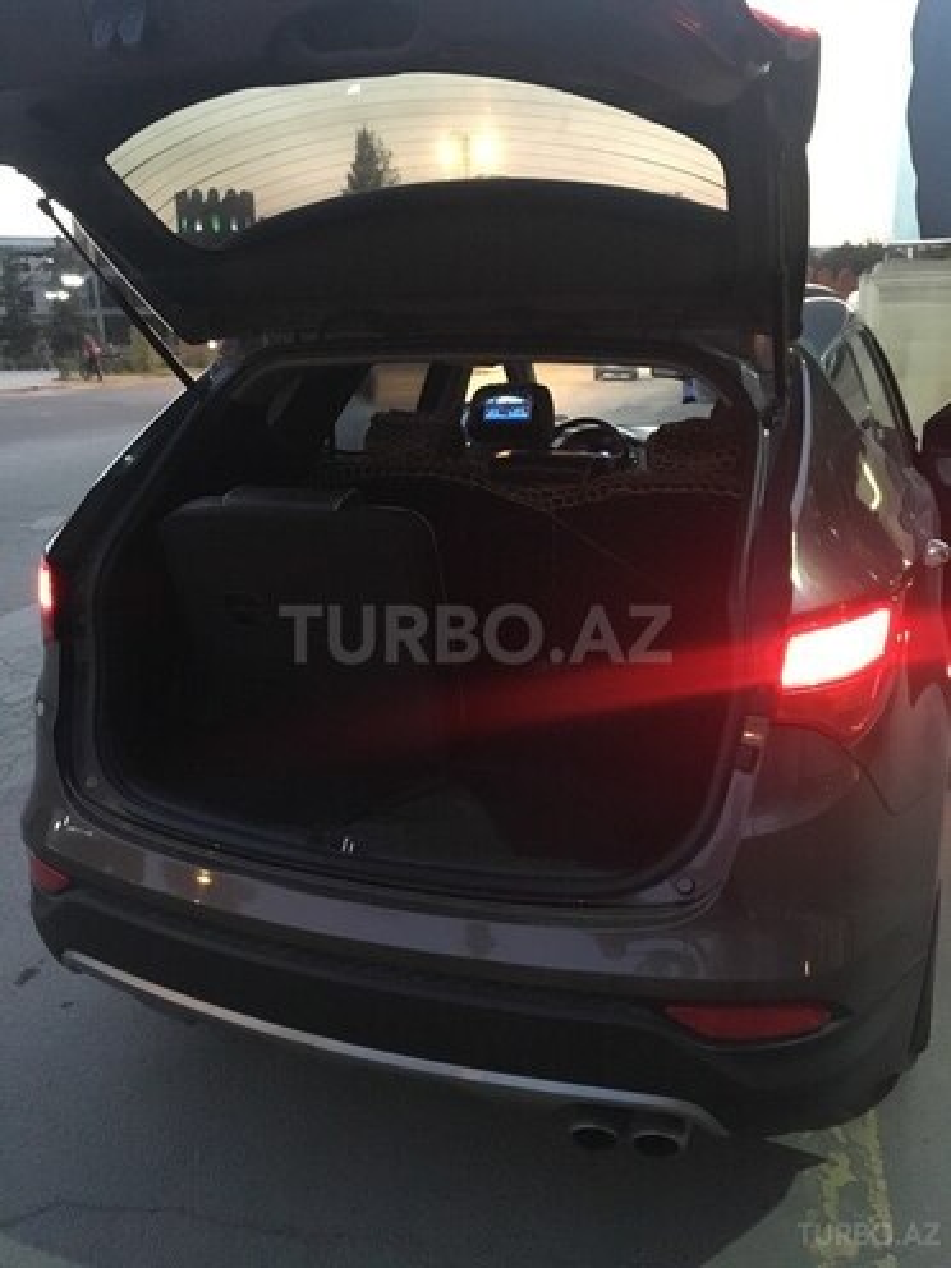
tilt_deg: -15.2
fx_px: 1062
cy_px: 634
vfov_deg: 61.7
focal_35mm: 29
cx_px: 476
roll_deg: +1.2
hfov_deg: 48.2
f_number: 2.2
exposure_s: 1/17
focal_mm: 4.15
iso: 800
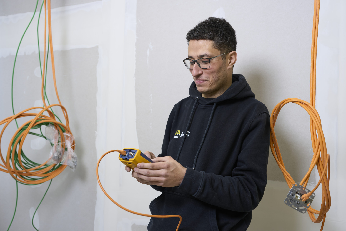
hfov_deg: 54.4
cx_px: 173
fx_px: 336
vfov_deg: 37.9
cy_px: 116
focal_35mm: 35
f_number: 4
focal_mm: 35
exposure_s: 1/100
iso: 320
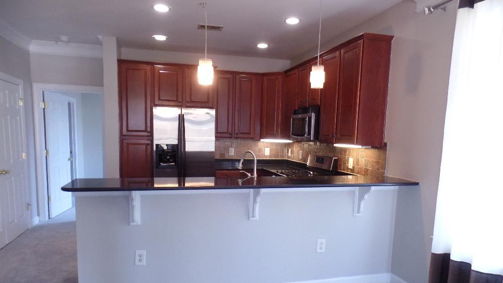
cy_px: 177
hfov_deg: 71.9
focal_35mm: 26
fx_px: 347
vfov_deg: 44.0
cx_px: 247
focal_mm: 4.1
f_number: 2.8
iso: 240
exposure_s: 1/30
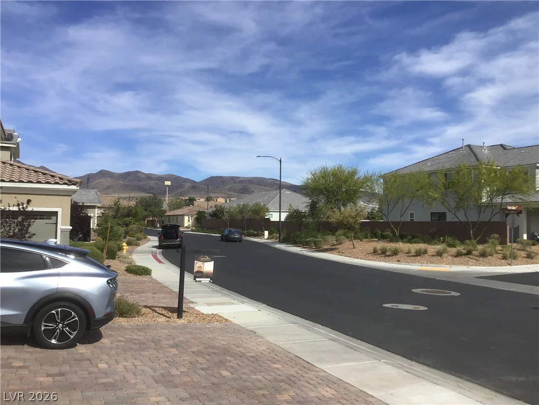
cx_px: 270
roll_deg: -1.2
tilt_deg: +3.6
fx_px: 483
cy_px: 202
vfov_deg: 45.4
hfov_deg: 58.4
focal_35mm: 31
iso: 25
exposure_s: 1/1812
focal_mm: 3.3
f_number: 2.4
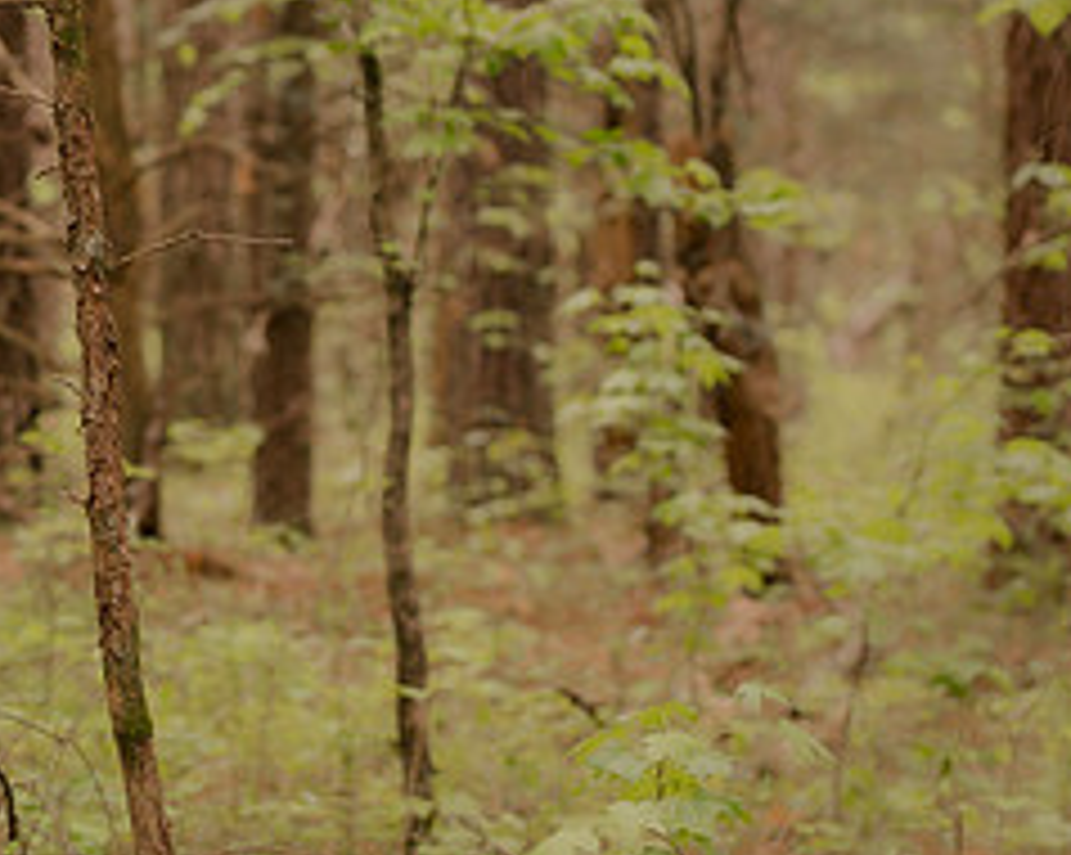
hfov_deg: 6.6
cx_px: -148
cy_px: 272
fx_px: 9248
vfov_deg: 5.3
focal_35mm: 292
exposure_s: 1/250
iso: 200
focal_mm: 85
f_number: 2.8
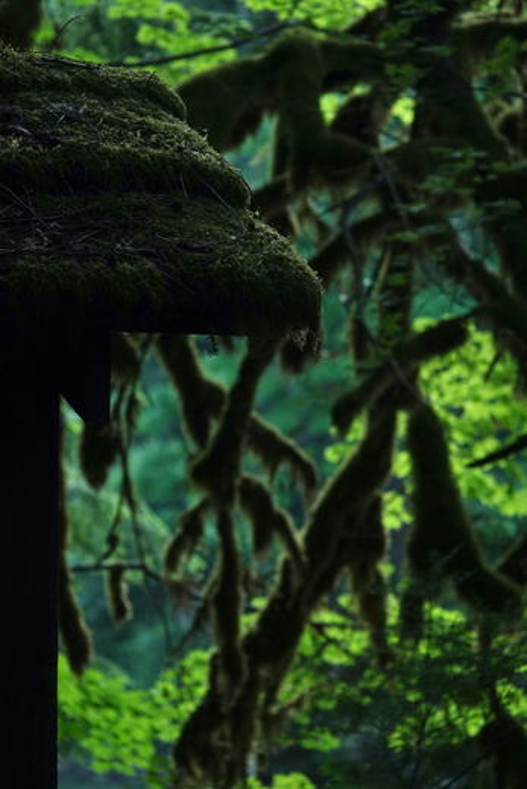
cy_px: 394
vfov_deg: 6.0
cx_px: 264
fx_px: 7482
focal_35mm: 341
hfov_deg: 4.0
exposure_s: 1/100
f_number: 4
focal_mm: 124.94
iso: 160
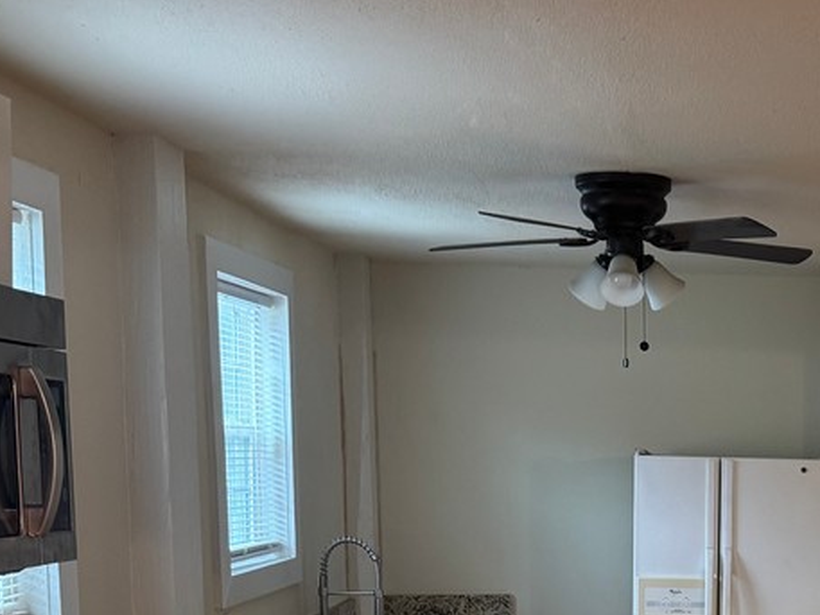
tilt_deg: -7.3
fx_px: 1493
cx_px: 806
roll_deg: -0.5
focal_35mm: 63
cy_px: 649
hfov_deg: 28.9
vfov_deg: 22.2
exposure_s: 1/60
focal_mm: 6.76
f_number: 1.78
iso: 320
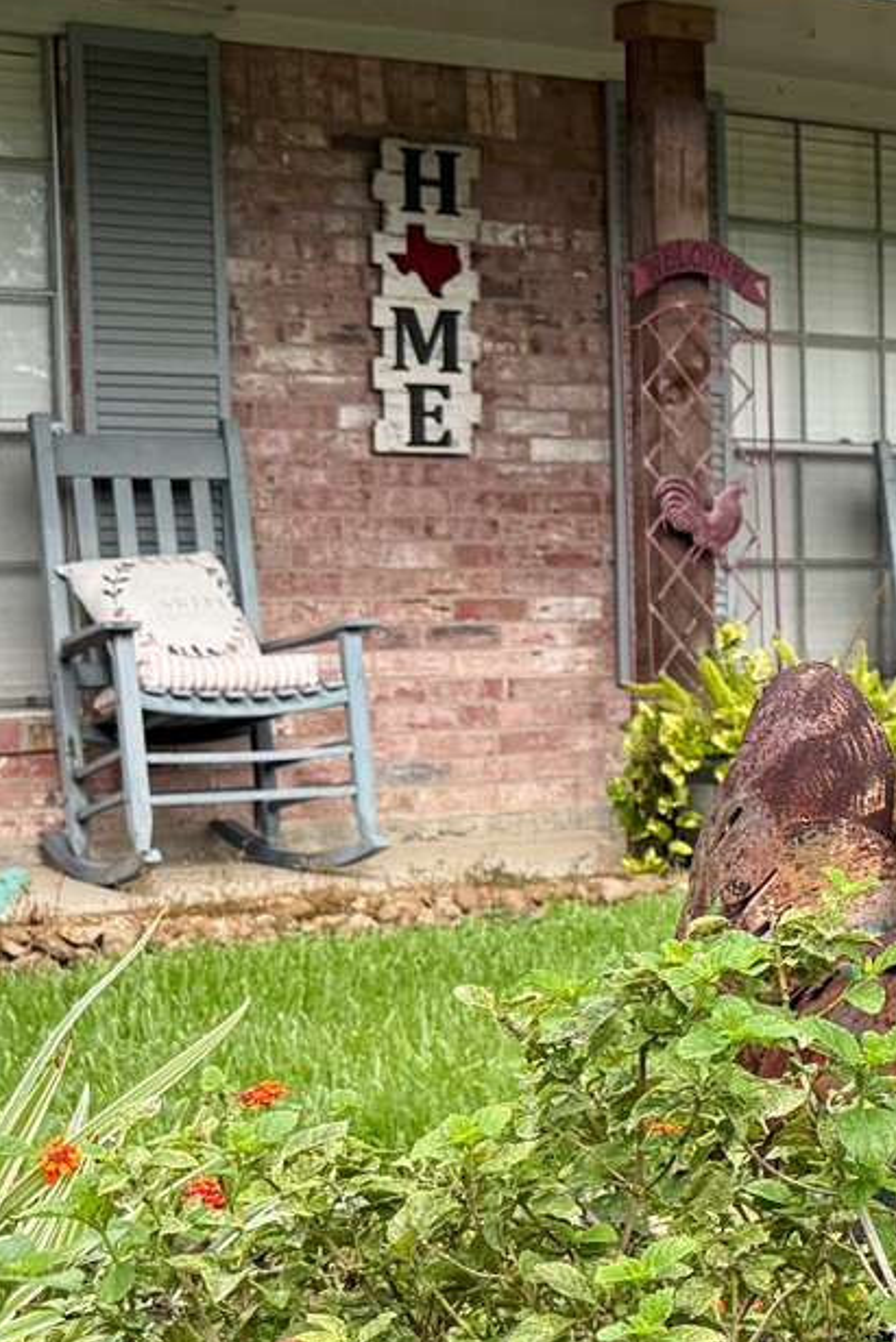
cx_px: 1740
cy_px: 708
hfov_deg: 14.1
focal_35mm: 83
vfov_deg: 24.5
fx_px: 3097
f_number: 1.78
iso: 80
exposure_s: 1/1139
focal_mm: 6.76
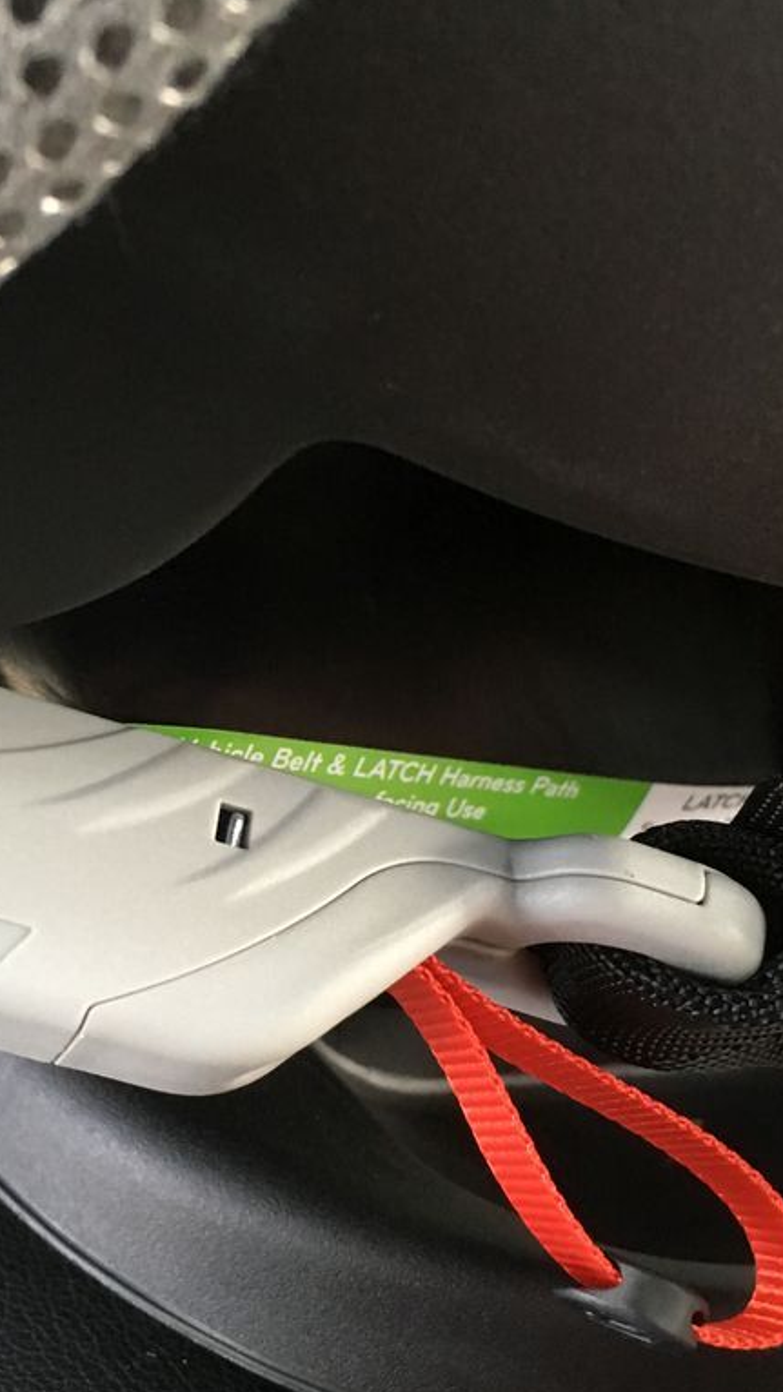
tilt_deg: -32.4
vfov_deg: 46.1
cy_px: 844
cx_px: 191
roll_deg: +1.6
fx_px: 1624
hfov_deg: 26.7
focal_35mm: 44
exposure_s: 1/33
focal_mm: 4.15
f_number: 2.2
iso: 250
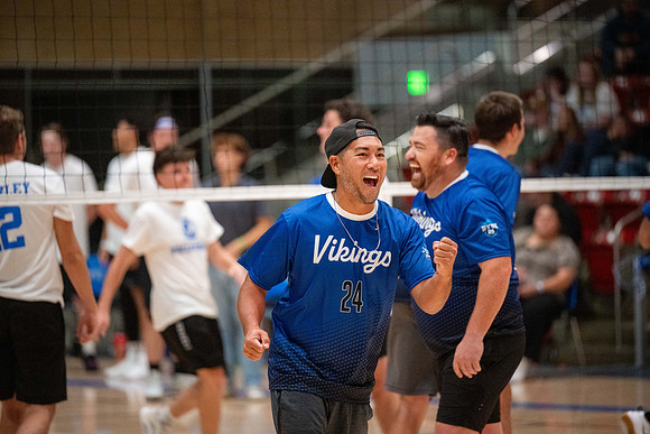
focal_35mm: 200
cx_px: 325
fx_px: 3612
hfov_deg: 10.3
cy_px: 217
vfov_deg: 6.9
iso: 6400
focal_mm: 200
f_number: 2.8
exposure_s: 1/640
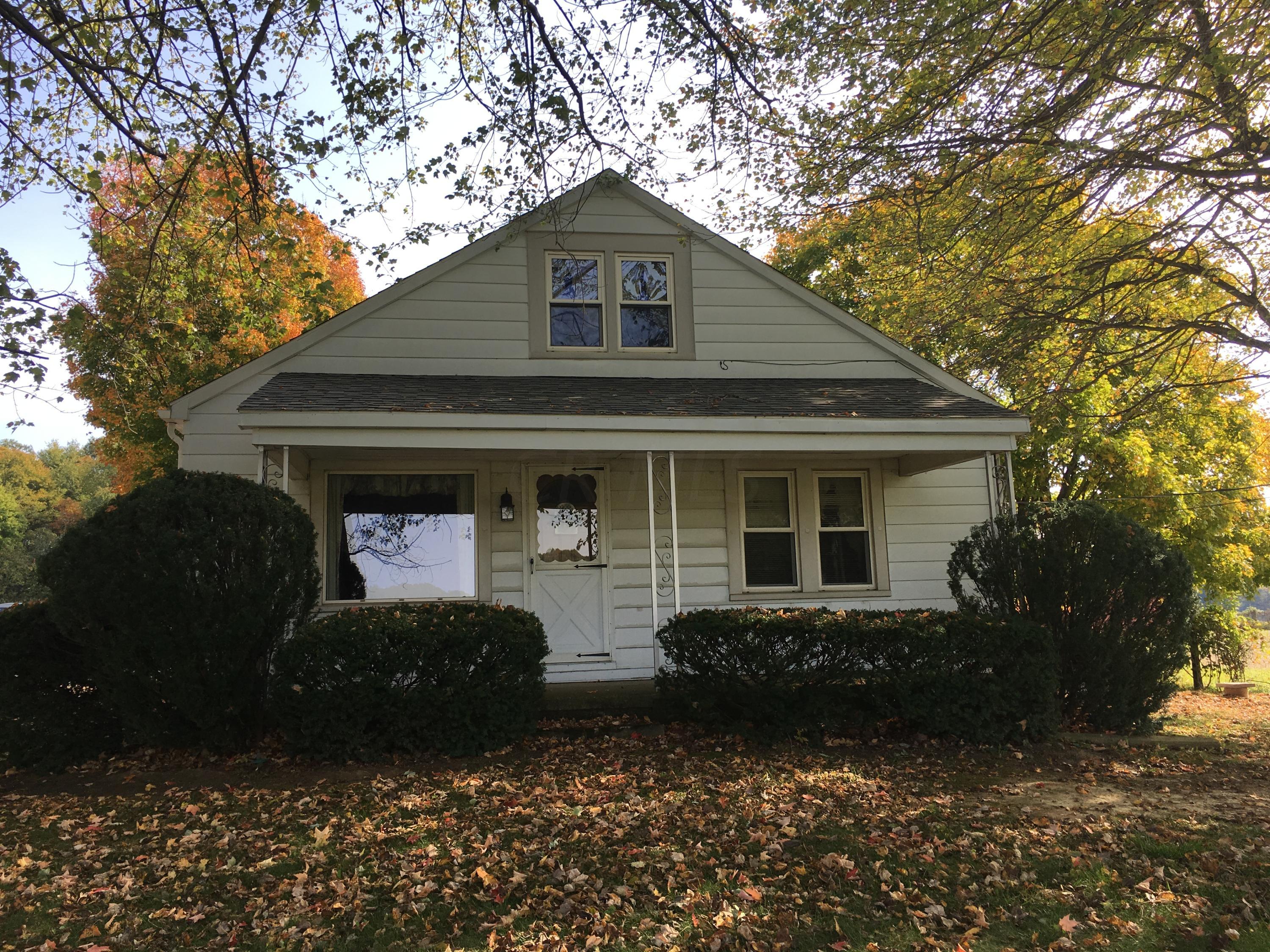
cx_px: 635
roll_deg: +1.8
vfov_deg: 48.2
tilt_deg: +8.4
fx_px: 1064
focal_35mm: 29
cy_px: 476
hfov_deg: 61.7
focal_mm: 4.15
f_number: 2.2
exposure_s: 1/487
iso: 25
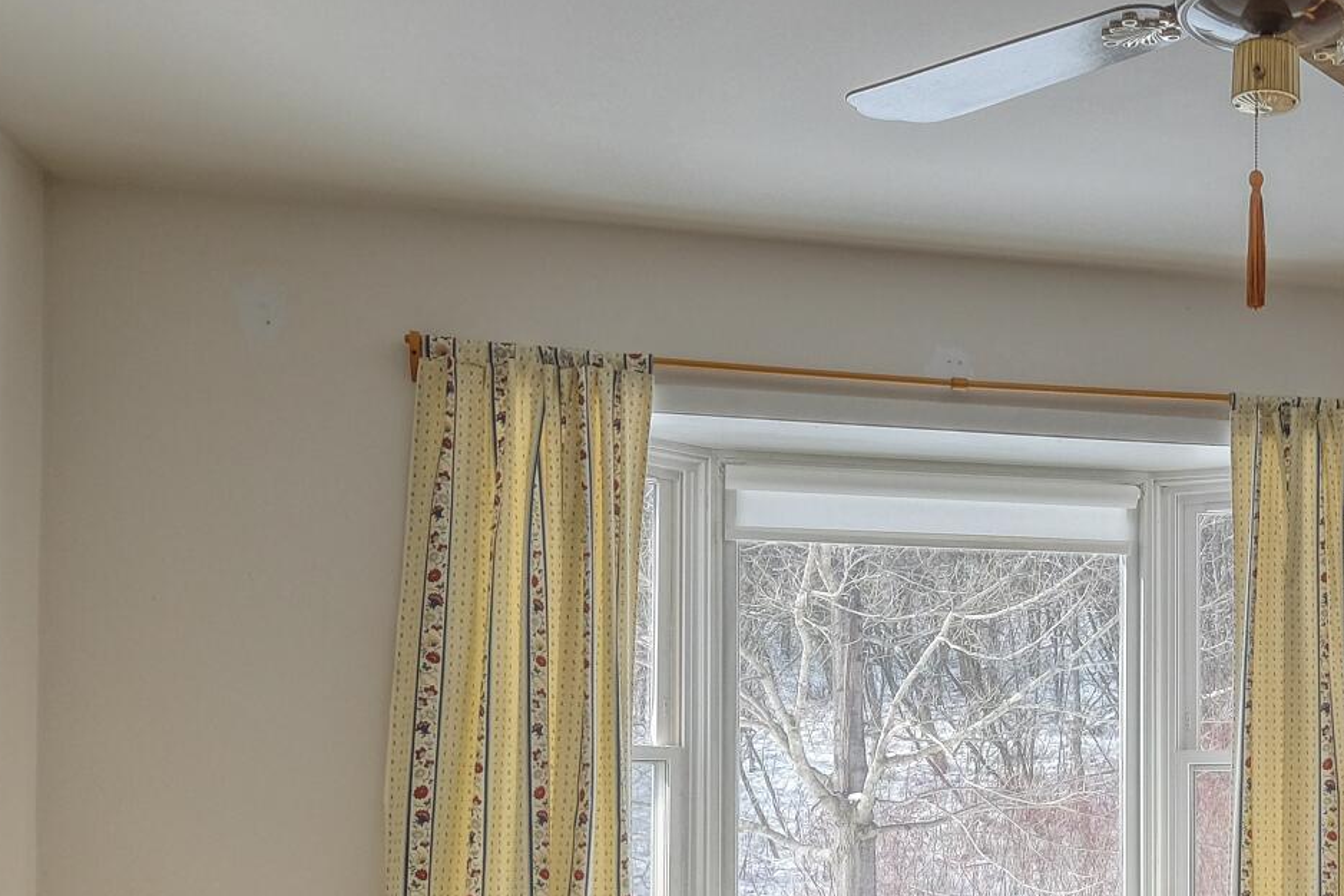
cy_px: 753
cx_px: 1211
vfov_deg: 27.3
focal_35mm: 48
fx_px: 1792
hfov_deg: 38.3
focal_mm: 10
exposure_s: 1/56
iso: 800
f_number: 4
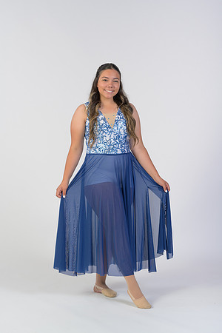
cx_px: 111
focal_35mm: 92
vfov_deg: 22.1
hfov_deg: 14.9
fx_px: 851
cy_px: 166
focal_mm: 92
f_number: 7.1
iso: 400
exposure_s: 1/160
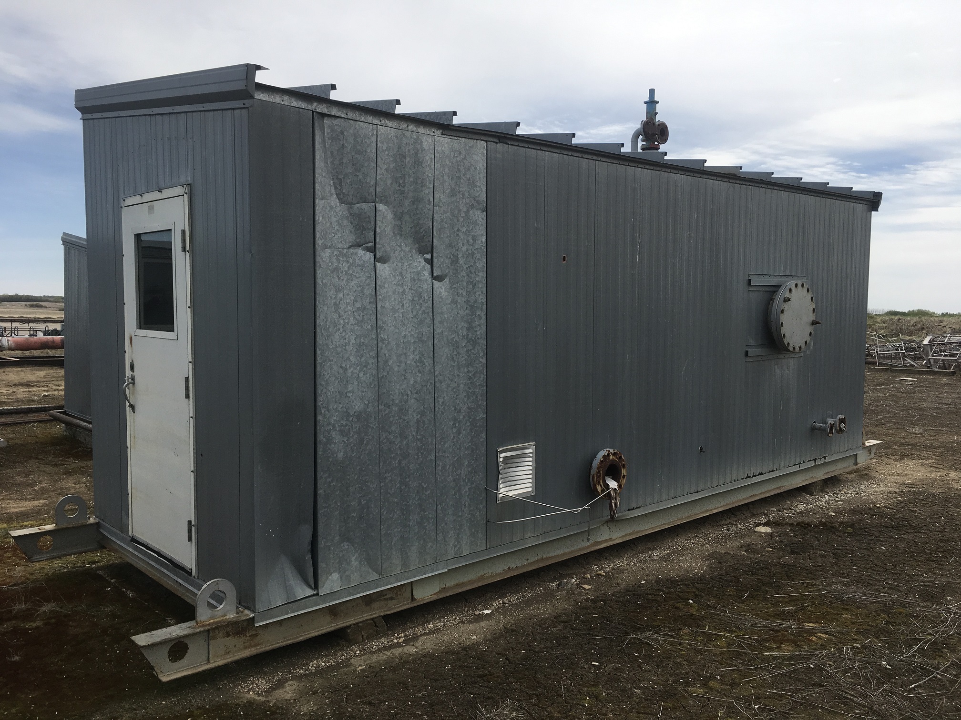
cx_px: 480
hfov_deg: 61.7
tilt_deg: -7.6
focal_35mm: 29
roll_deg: -2.5
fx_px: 805
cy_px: 360
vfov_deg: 48.2
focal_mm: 4.15
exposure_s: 1/1923
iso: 25
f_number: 2.2
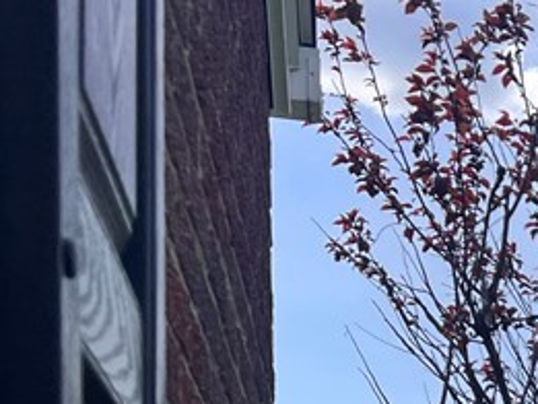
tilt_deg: +3.6
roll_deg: +1.6
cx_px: 858
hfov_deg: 17.0
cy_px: 707
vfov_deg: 13.2
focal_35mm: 102
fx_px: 1586
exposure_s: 1/5587
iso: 50
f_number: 1.5
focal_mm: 5.7
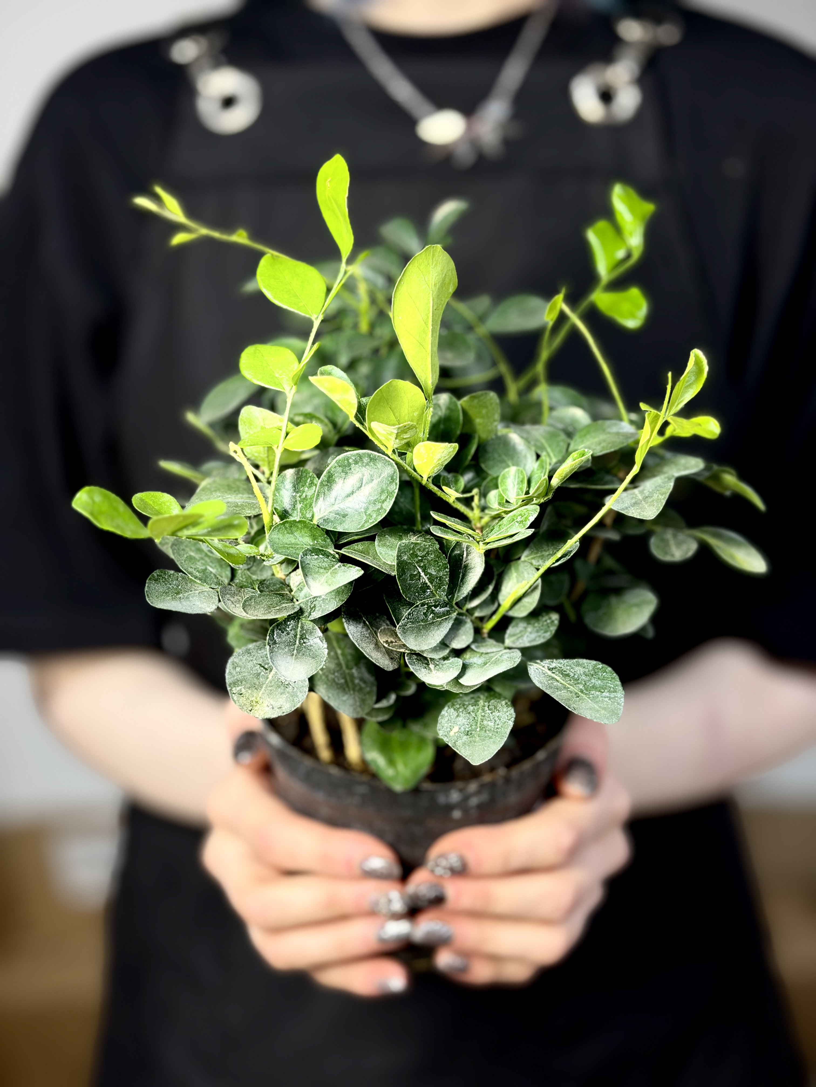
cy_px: 544
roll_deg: -0.2
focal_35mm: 48
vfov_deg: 39.7
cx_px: 408
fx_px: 1509
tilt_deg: -19.3
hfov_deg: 30.3
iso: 64
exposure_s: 1/100
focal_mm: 6.76
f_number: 1.78
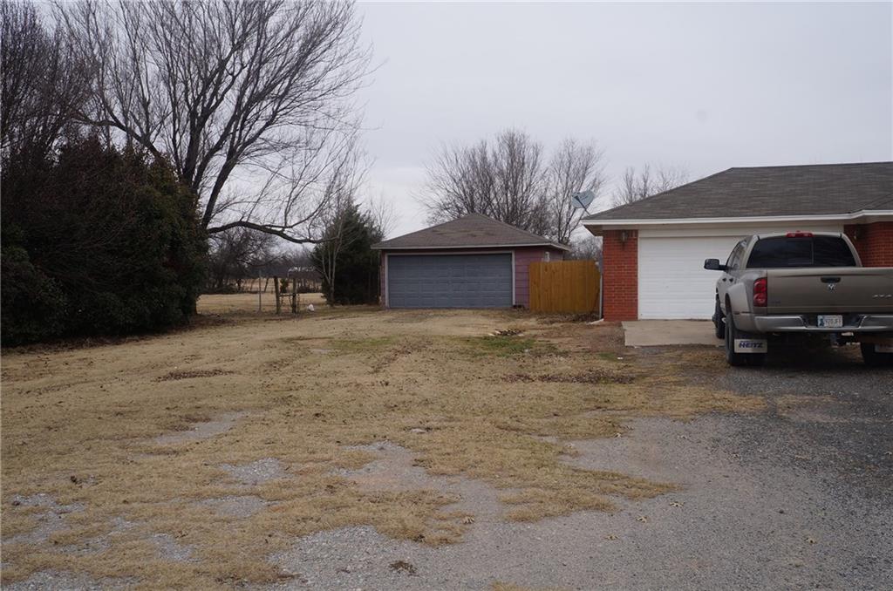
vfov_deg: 41.5
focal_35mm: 32
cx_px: 446
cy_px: 296
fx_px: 780
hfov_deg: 59.6
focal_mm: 21
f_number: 13
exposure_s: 1/125
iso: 200
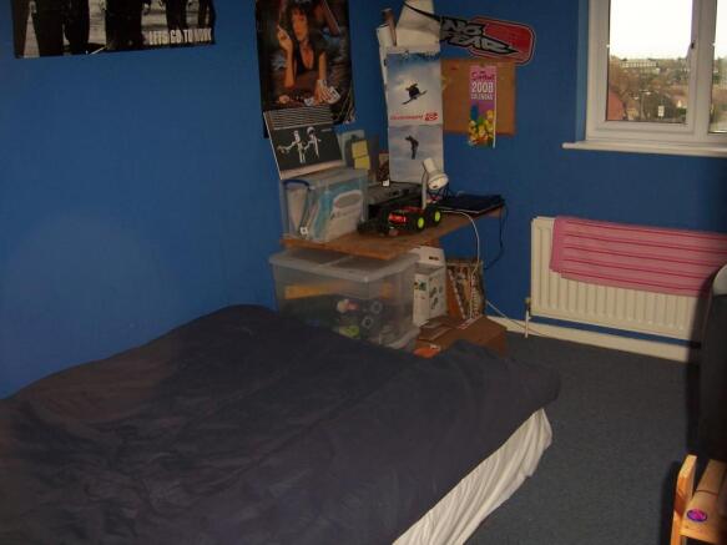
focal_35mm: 36
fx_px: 756
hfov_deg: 51.4
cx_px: 364
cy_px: 272
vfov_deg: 39.6
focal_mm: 6
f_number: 3
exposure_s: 1/60
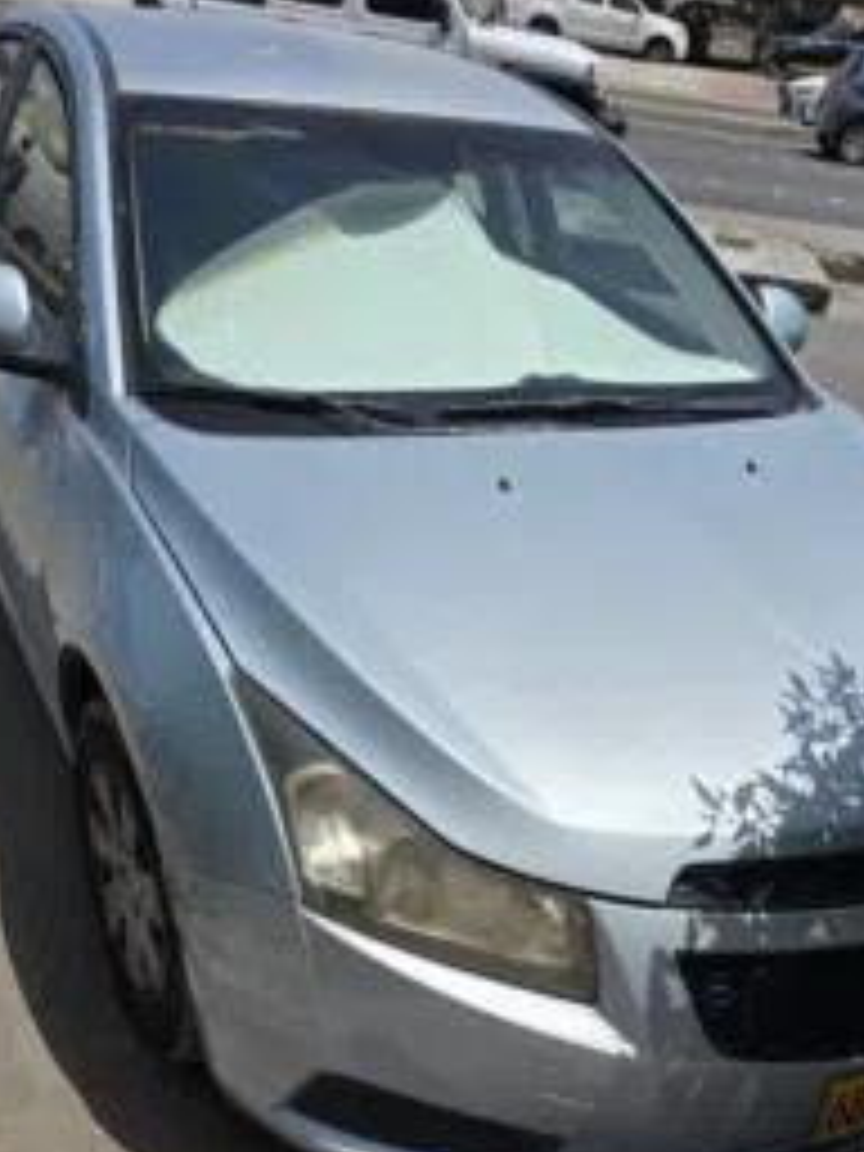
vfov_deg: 50.0
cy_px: 810
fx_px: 1198
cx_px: 477
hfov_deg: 39.6
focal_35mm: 36
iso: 12
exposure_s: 1/1255
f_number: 1.7
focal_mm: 6.3
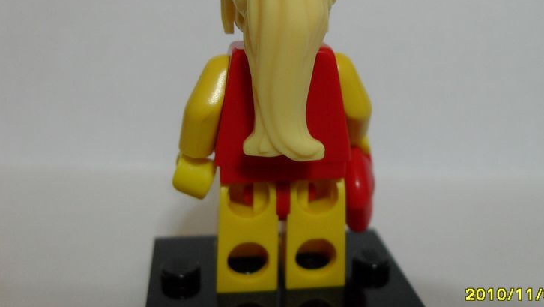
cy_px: 113
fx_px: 606
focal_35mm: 42
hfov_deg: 48.3
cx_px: 285
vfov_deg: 28.3
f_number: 2.8
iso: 200
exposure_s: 1/20
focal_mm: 6.2
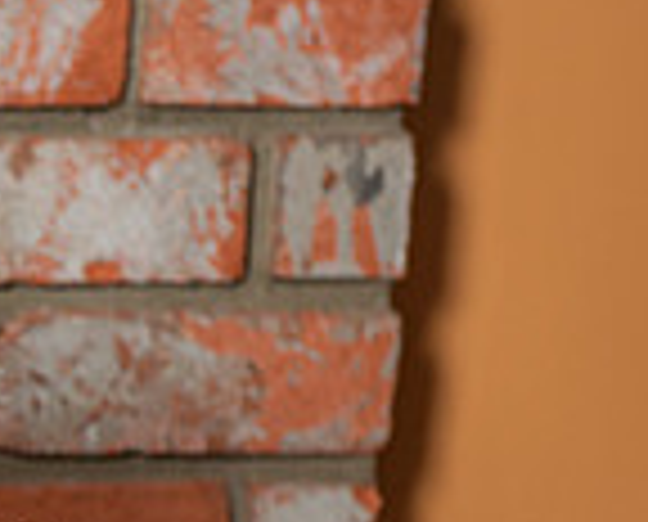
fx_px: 6058
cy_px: 784
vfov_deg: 4.9
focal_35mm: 315
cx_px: -633
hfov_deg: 6.0
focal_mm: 70
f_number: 4
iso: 200
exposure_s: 1/200
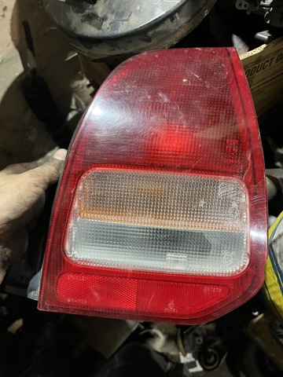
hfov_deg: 53.1
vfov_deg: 67.3
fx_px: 283
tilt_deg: -61.5
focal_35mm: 26
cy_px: 188
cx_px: 142
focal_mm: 5.1
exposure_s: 1/33
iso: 400
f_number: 1.6
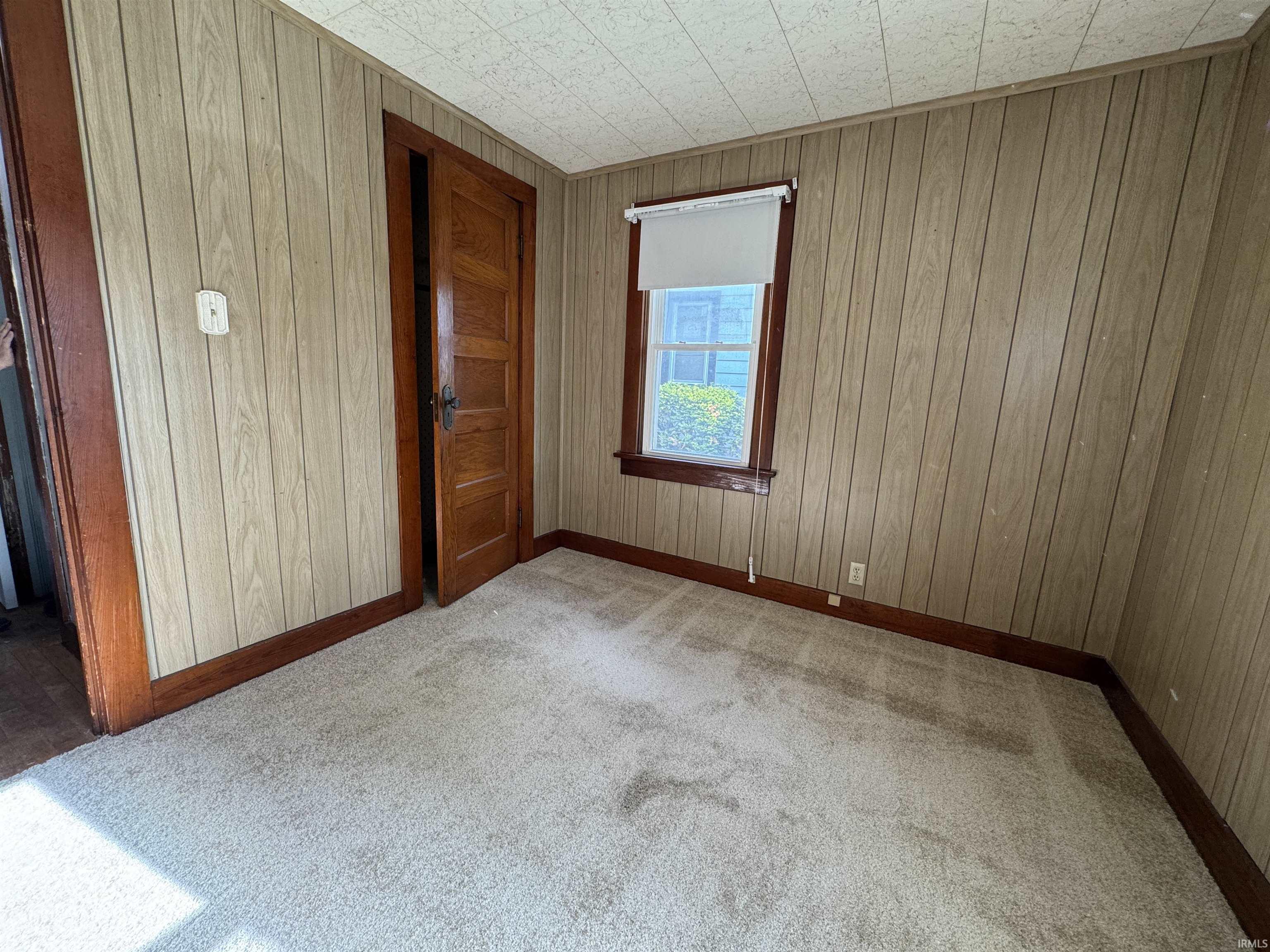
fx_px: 514
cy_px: 476
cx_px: 635
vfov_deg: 85.7
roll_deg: -3.0
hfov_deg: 102.1
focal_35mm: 14
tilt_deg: -10.7
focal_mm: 2.22
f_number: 2.2
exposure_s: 1/60
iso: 160
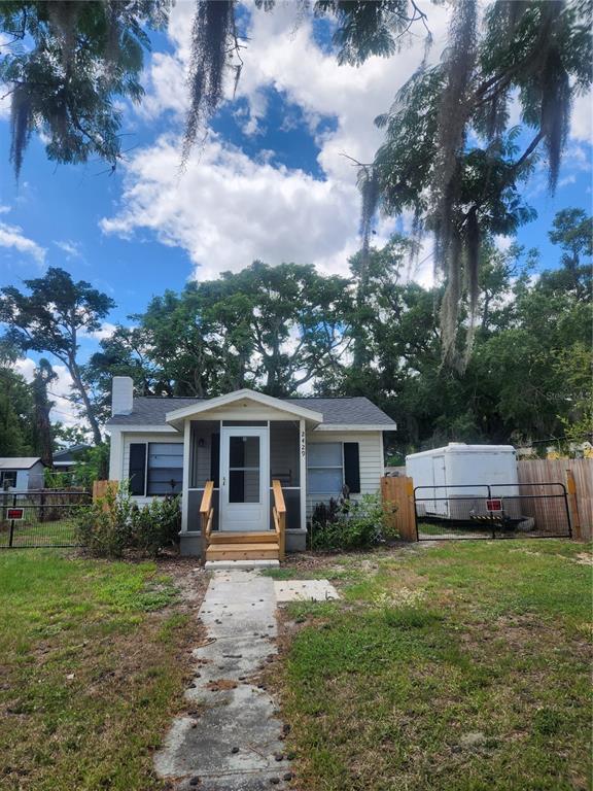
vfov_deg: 73.9
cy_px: 396
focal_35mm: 23
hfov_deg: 58.9
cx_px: 296
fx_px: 525
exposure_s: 1/1276
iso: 20
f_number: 1.8
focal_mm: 5.4
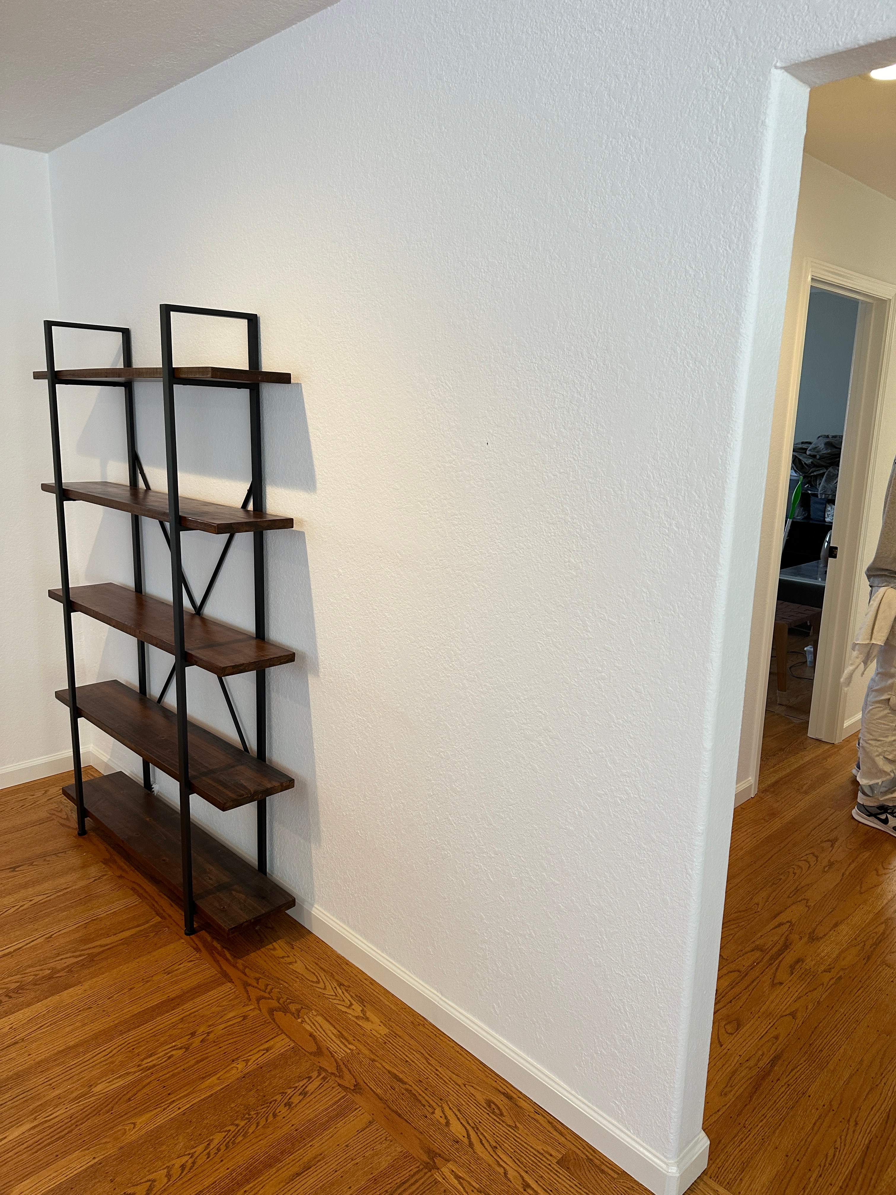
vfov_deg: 71.6
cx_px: 448
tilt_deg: -11.3
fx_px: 828
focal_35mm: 24
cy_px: 598
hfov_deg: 56.8
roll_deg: -0.6
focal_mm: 6.86
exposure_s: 1/60
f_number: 1.78
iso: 125
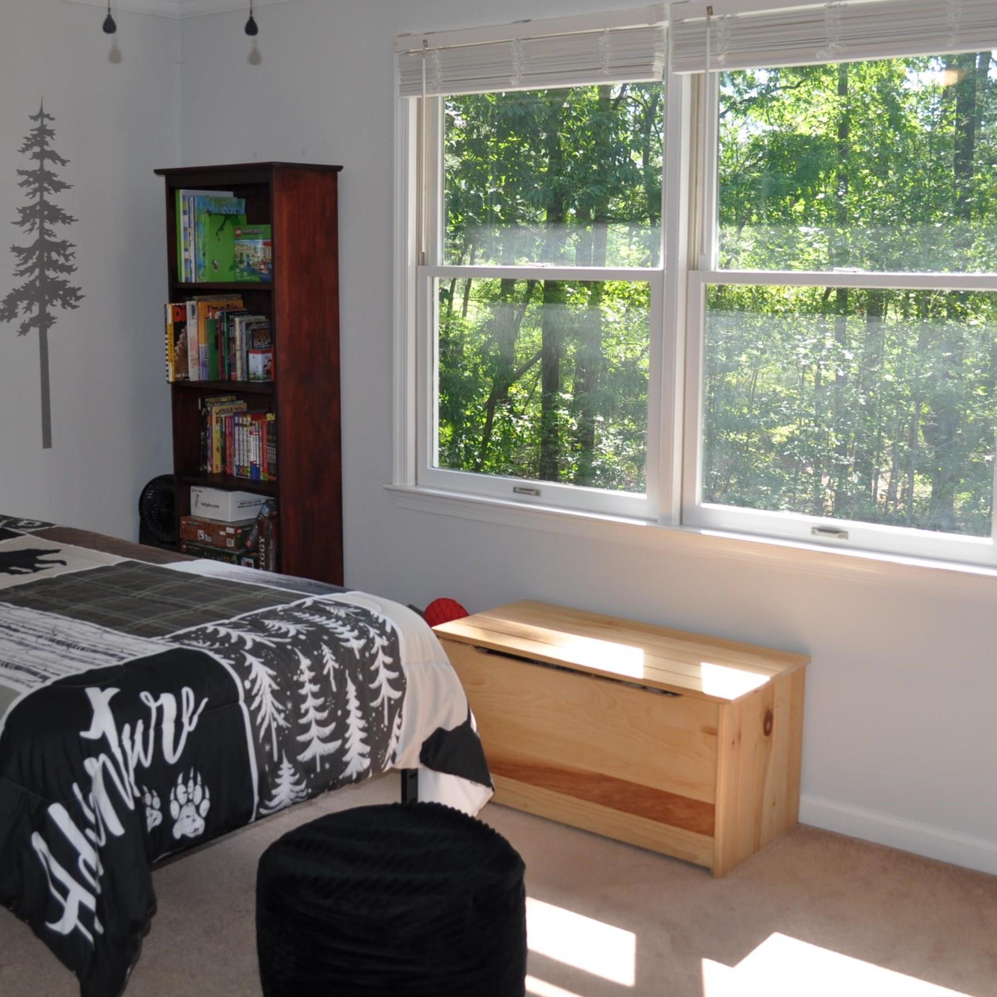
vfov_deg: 41.8
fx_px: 1303
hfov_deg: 41.9
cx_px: 501
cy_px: 434
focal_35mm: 40
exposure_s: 1/160
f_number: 3.5
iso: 200
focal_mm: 18
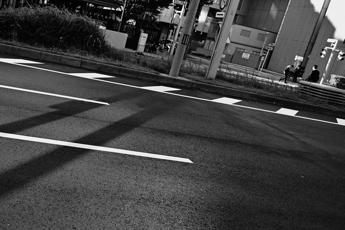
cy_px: 146
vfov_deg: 31.0
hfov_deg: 42.8
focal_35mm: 43
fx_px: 412
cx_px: 56
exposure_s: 1/320
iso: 100
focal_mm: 22
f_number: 2.8
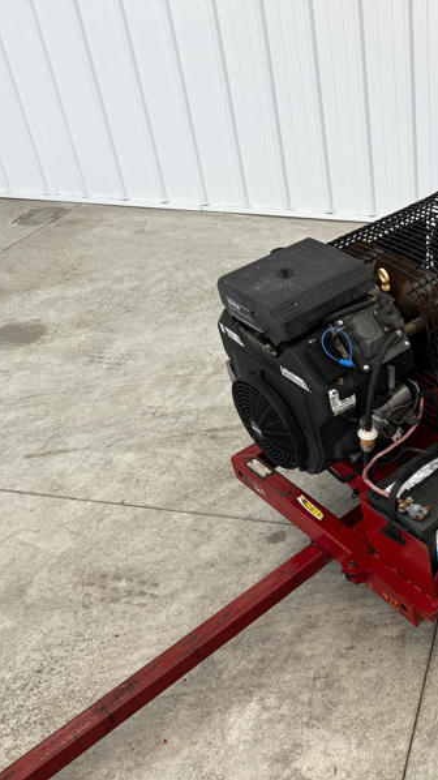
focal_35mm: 35
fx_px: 723
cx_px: 468
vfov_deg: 56.6
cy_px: 390
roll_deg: -1.5
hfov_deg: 30.5
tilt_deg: -35.2
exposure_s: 1/120
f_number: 1.78
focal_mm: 6.76
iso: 50
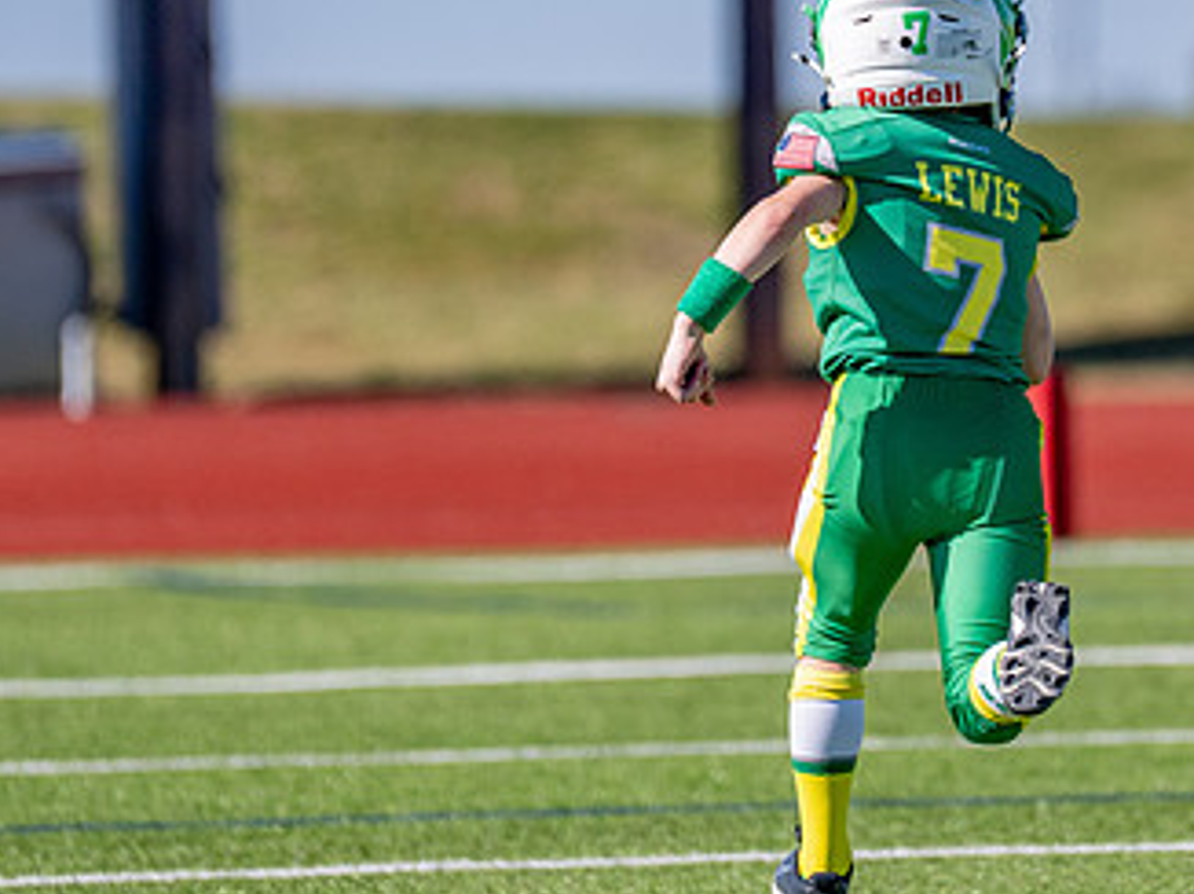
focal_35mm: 539
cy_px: 271
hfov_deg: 3.7
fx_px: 18578
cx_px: 887
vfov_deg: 2.8
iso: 250
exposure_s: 1/8000
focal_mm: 200
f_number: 2.8
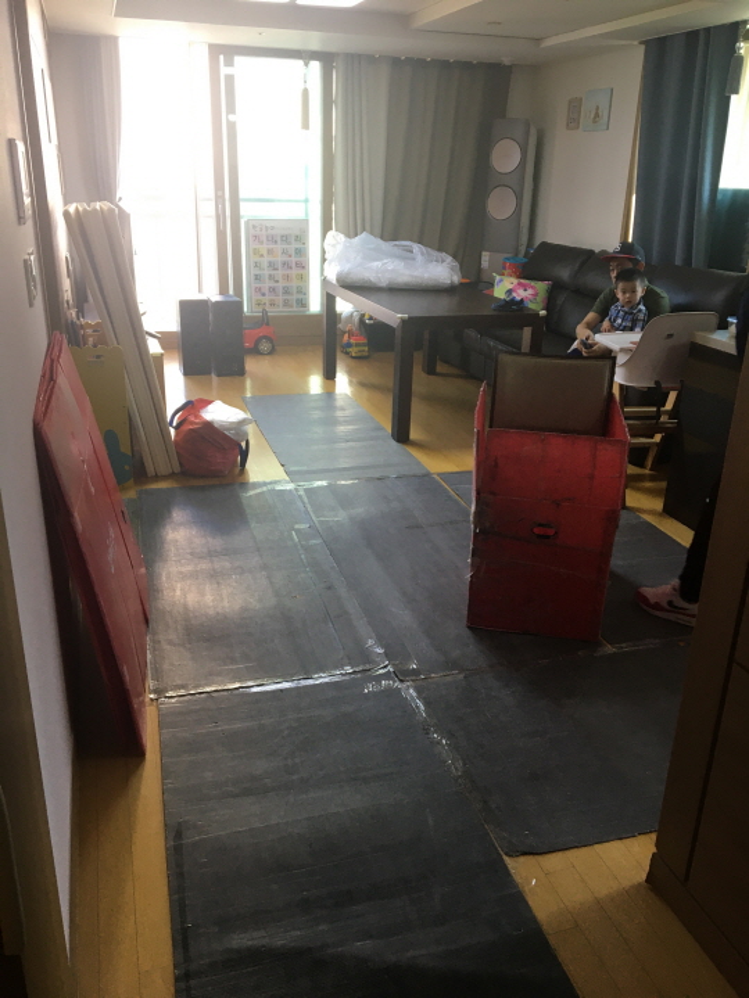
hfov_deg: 48.2
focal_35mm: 29
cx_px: 374
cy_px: 499
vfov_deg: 61.7
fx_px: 837
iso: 32
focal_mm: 4.15
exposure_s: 1/30
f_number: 2.2
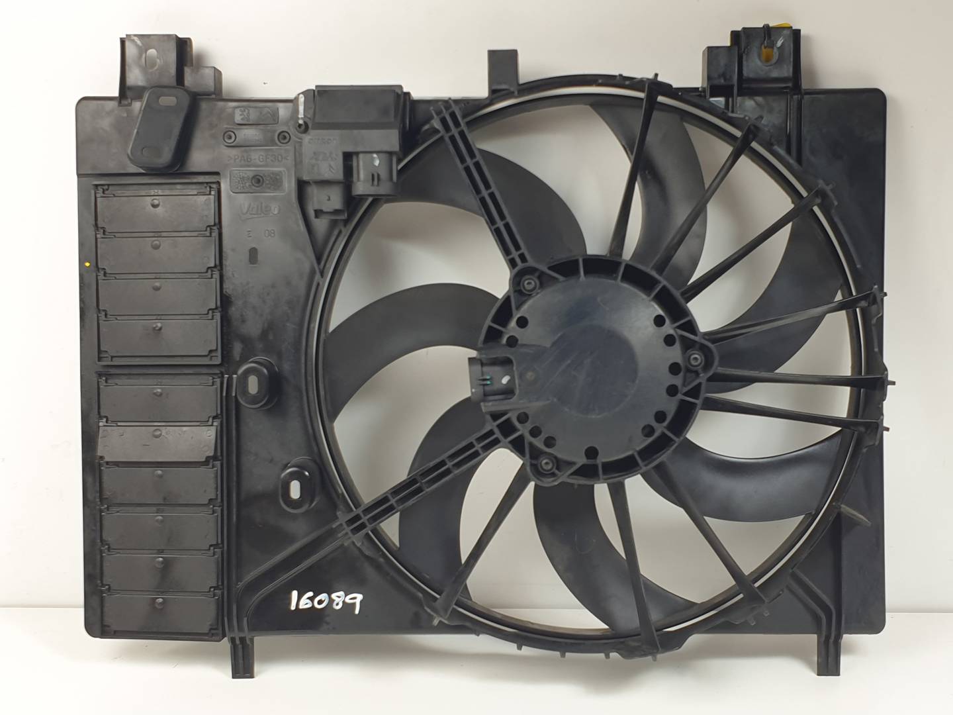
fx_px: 716
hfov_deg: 67.3
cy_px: 358
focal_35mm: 26
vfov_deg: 53.1
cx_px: 476
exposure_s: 1/100
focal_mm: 4.3
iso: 64
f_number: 2.4
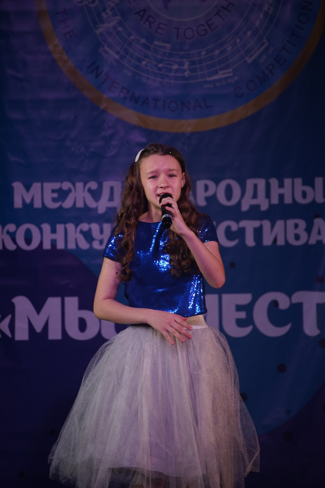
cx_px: 162
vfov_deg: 6.9
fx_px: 4062
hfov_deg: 4.6
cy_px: 244
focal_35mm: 300
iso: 1600
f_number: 6.3
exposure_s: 1/250
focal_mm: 300
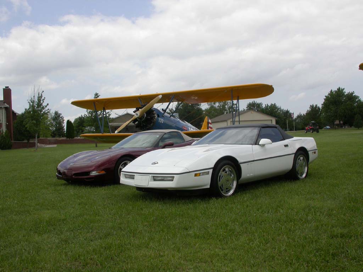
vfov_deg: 37.7
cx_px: 182
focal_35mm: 38
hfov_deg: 49.0
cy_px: 136
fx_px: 398
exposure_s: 1/340
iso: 100
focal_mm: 7.85
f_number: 7.5
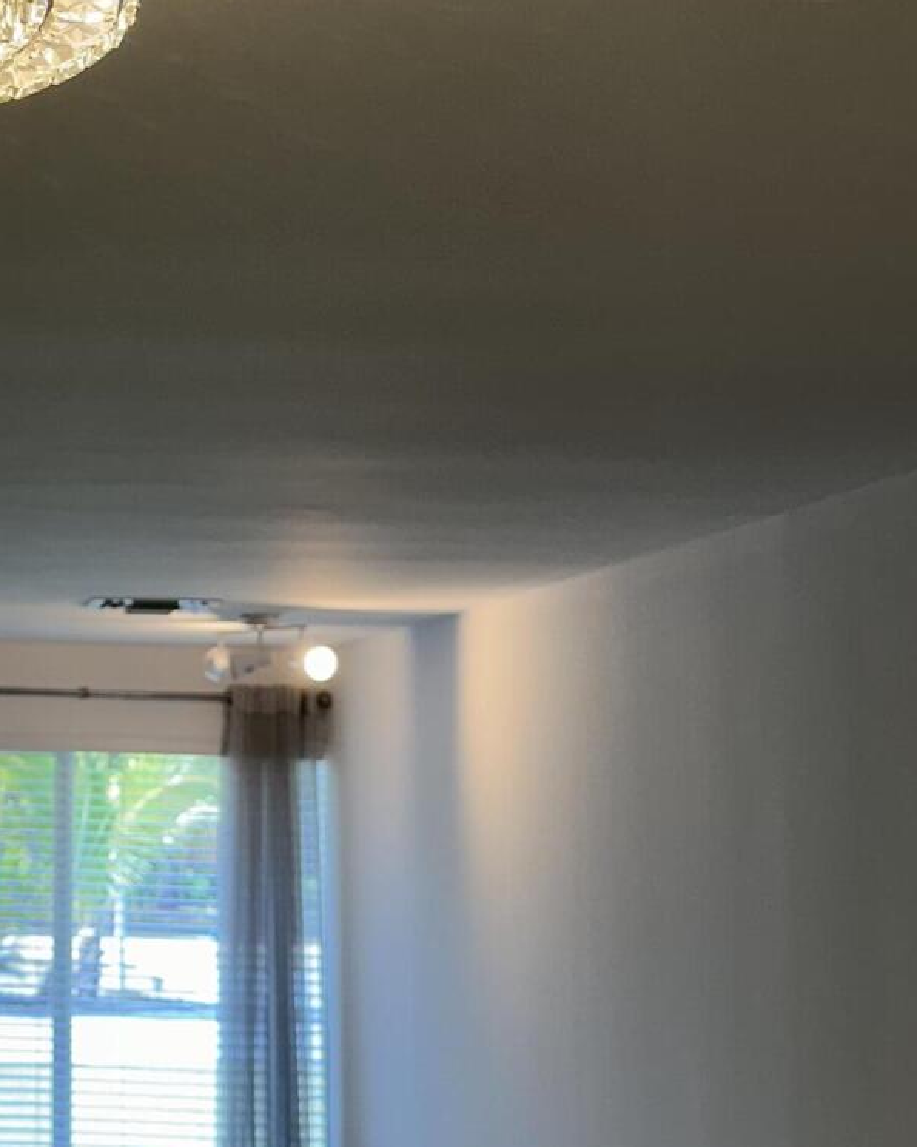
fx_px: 2138
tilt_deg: +6.6
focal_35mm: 63
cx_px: -156
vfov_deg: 30.0
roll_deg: -2.9
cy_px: 516
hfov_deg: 22.5
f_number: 1.78
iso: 64
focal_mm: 6.86
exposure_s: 1/120
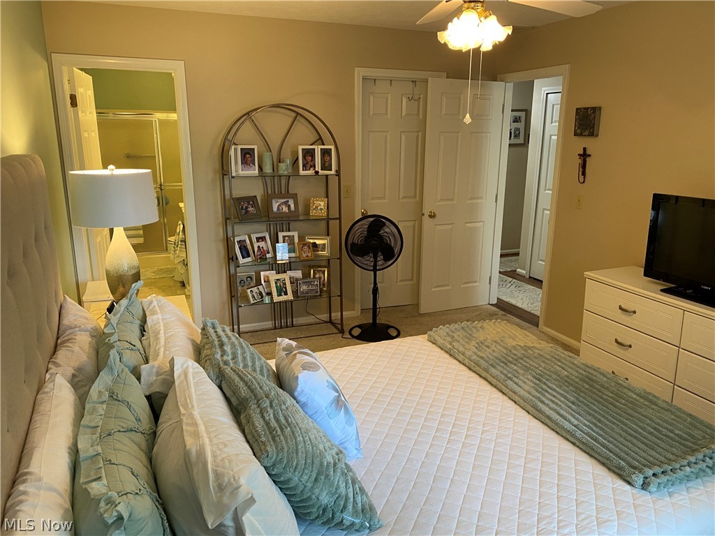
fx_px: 537
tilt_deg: -13.8
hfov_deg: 67.3
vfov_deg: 53.1
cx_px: 358
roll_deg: -0.3
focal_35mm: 26
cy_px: 268
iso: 160
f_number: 1.8
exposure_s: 1/60
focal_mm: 4.25
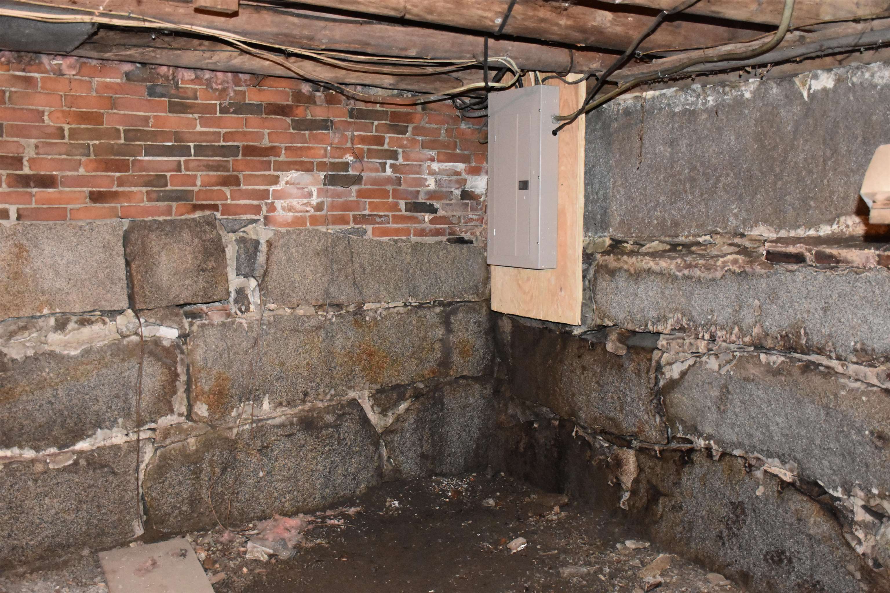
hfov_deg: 49.6
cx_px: 445
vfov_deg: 34.2
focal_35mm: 39
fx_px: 964
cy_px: 296
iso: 6400
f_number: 3.8
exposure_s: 1/60
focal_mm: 26
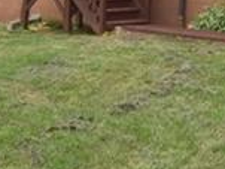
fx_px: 636
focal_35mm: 98
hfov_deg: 19.7
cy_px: -129
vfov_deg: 13.6
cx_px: 198
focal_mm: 10
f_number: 10
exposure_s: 1/250
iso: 400
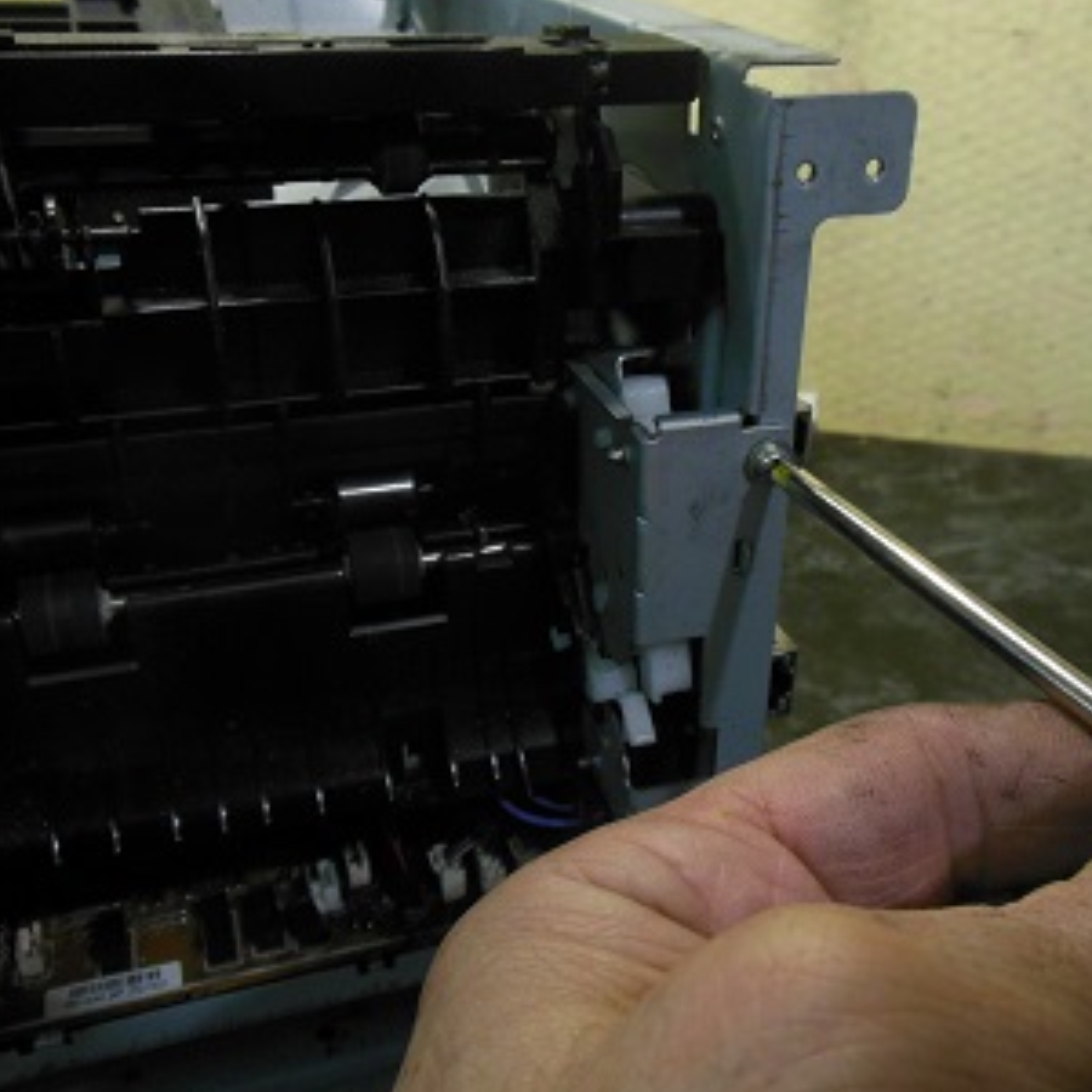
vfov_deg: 48.4
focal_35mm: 34
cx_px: 617
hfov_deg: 48.3
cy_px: 582
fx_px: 1213
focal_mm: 4.5
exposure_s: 1/80
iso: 400
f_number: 3.2
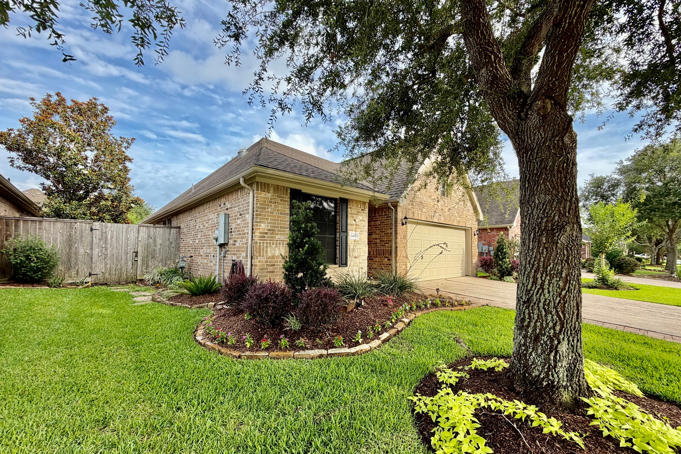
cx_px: 346
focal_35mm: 15
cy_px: 247
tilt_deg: +2.2
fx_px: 284
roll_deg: -0.6
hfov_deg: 100.4
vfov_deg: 77.2
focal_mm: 2.22
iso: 40
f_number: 2.2
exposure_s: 1/522
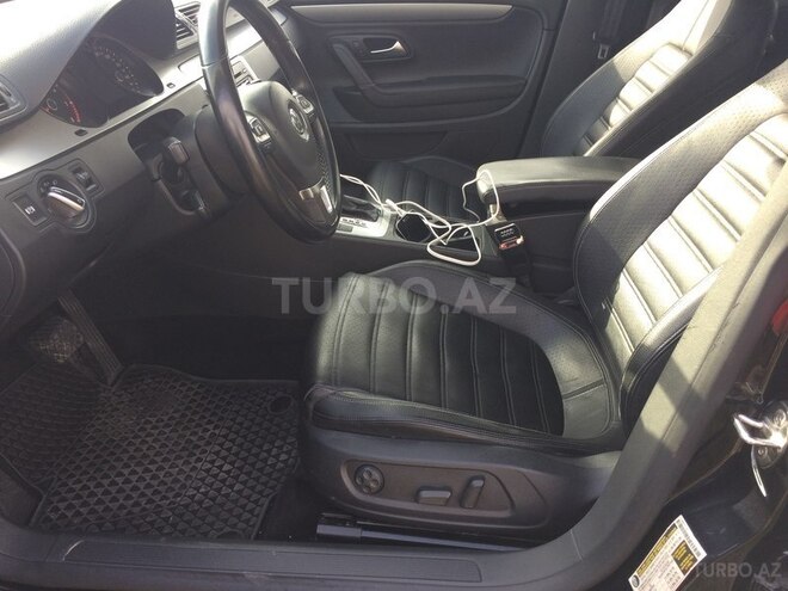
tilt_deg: -31.7
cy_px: 296
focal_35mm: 29
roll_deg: -0.3
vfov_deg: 48.2
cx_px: 394
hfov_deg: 61.7
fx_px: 660
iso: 32
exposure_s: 1/117
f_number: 2.2
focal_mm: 4.15
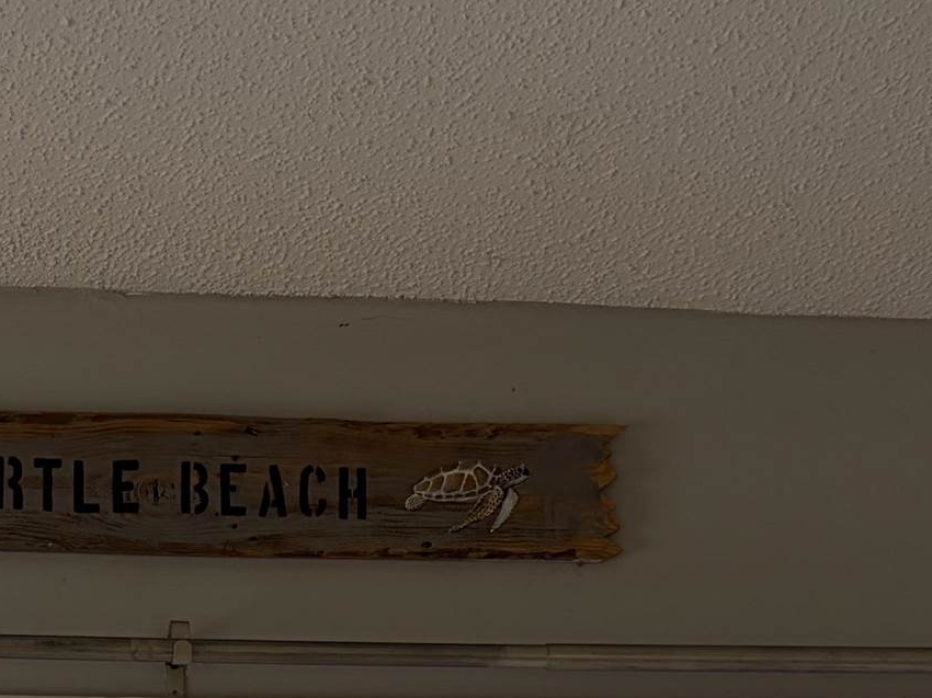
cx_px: 283
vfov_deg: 14.3
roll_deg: +0.7
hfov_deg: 20.8
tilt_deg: +1.0
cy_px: 1143
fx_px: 2530
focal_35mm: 94
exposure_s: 1/127
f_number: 1.6
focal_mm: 5.96
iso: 32
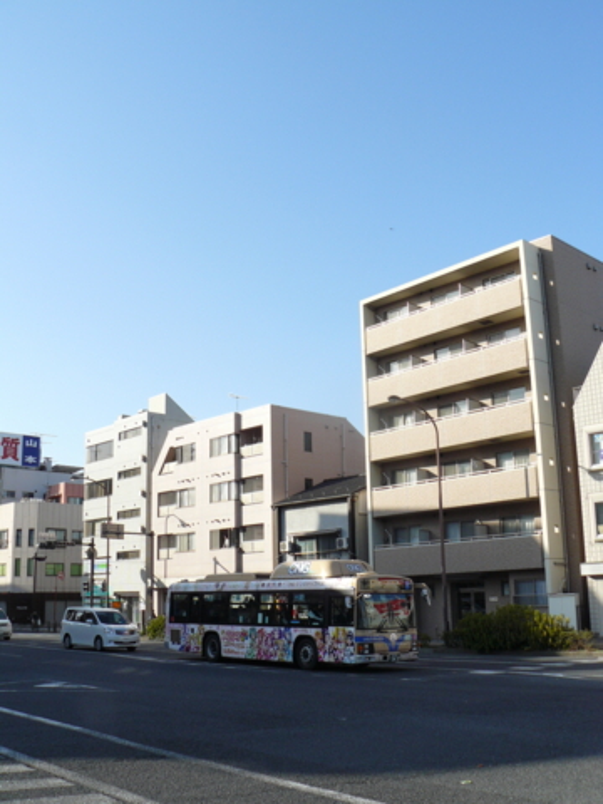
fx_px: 836
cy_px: 402
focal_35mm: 36
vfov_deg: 51.4
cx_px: 302
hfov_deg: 39.7
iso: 100
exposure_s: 1/500
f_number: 4
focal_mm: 6
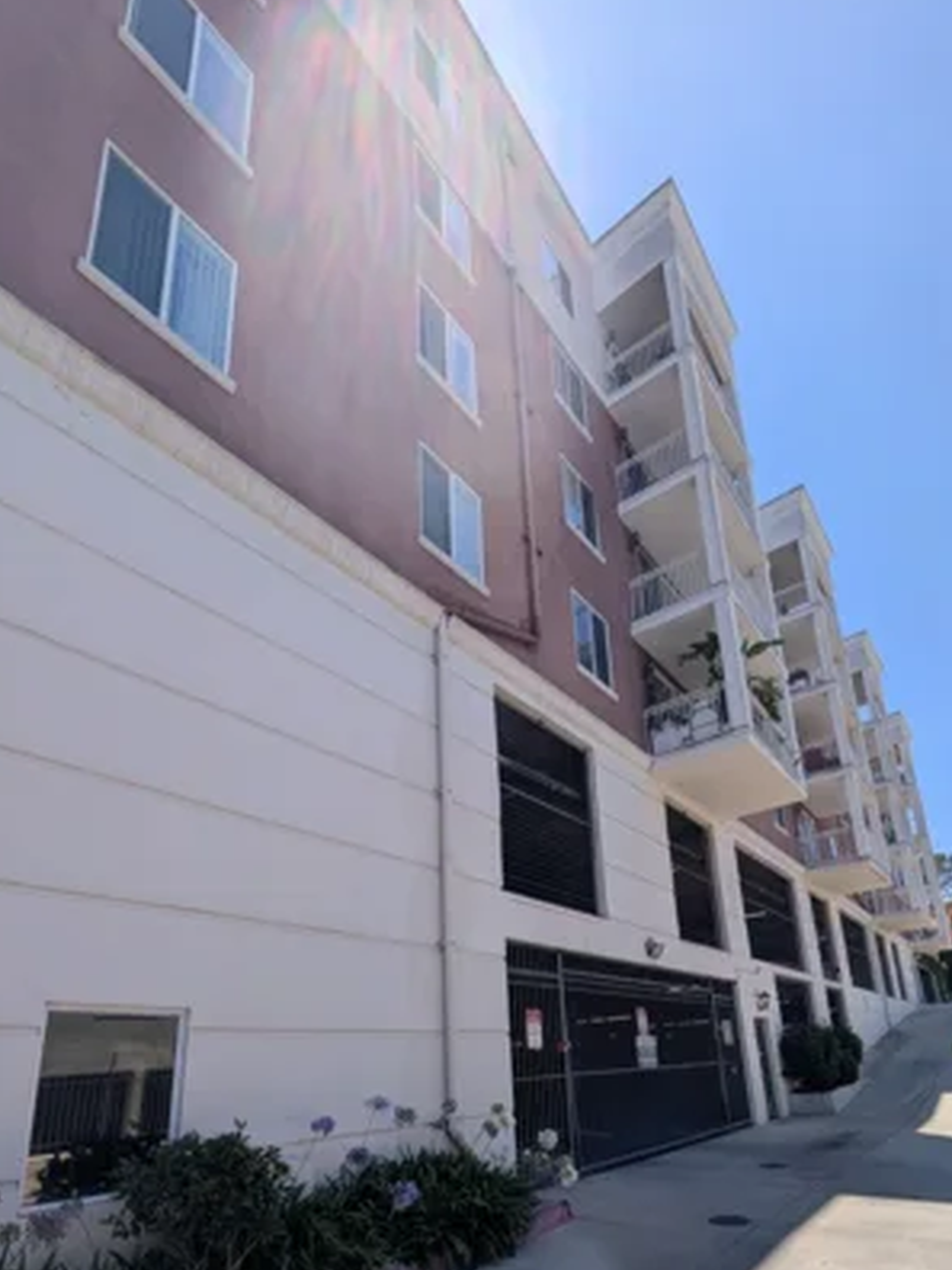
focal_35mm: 17
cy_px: 872
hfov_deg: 74.4
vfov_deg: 87.0
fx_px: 623
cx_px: 539
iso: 52
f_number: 1.7
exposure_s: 1/2660
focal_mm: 2.02
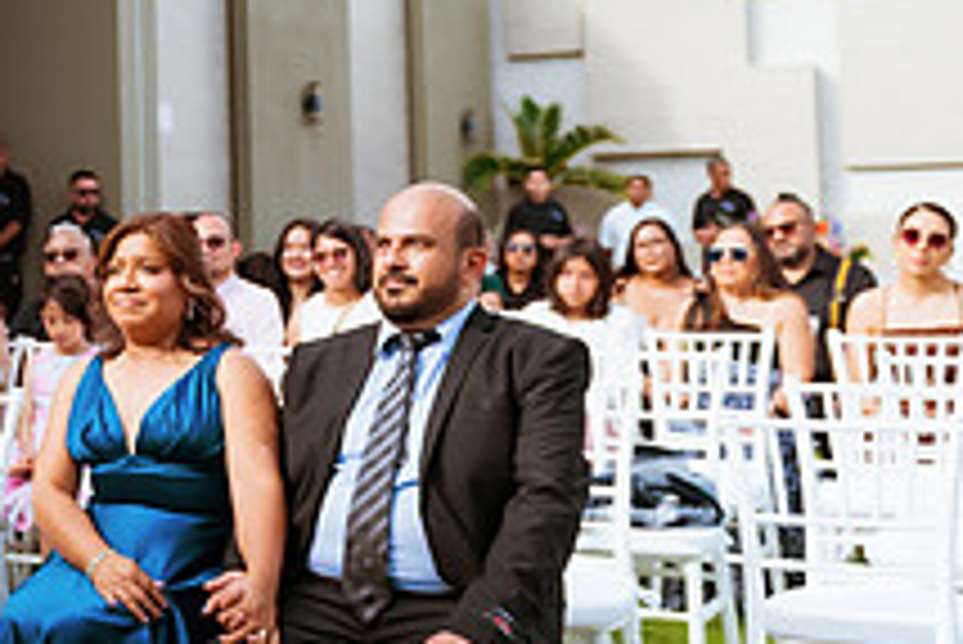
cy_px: 164
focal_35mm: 65
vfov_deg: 20.8
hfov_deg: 28.8
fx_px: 1740
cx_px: -27
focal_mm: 24
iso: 100
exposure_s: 1/1250
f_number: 2.8
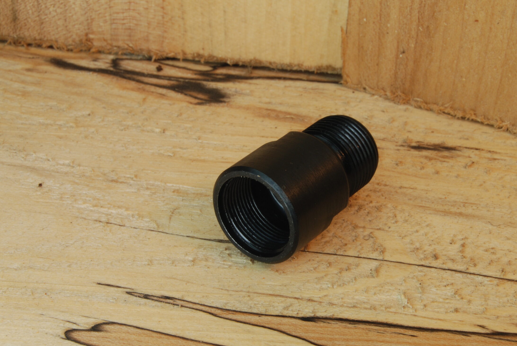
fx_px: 1389
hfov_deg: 21.1
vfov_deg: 14.2
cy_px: 183
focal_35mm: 97
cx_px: 284
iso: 200
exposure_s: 1/13
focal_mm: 55
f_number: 22
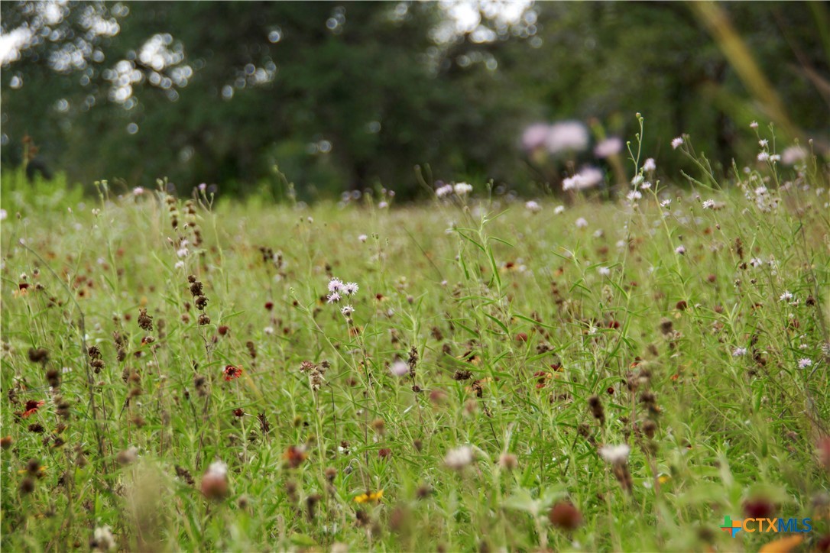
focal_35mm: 135
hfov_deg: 15.2
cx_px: 415
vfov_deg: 10.2
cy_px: 276
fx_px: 3112
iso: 100
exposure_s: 1/200
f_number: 5.6
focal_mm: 90
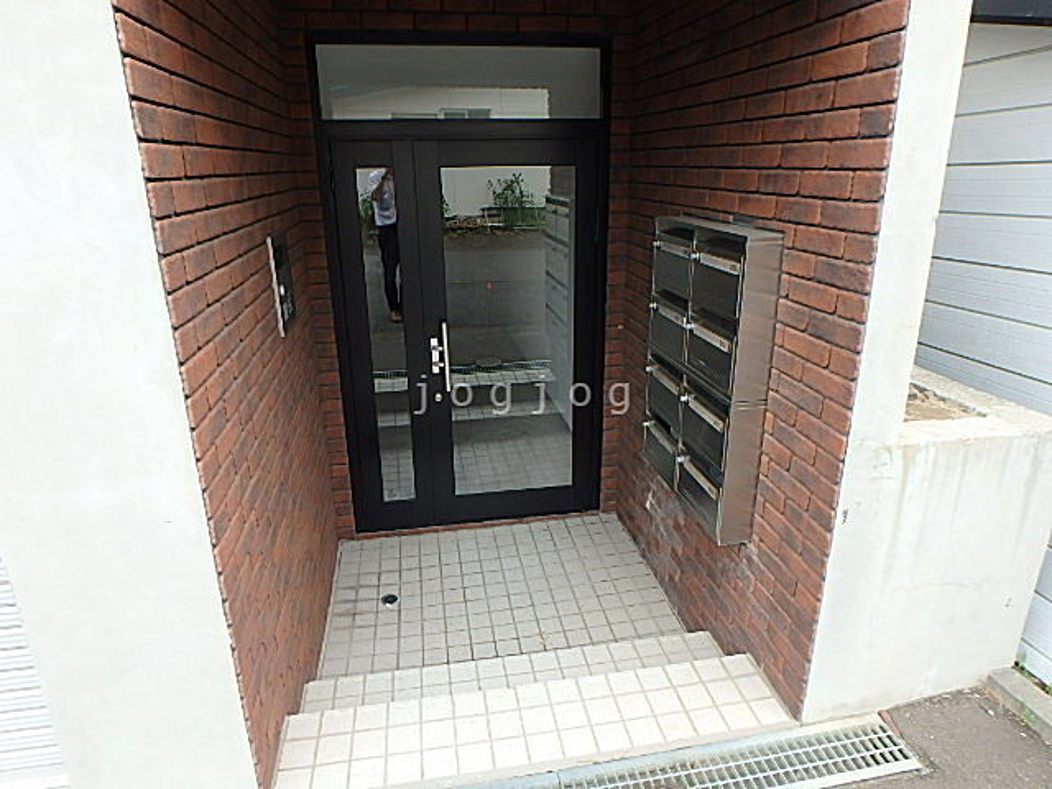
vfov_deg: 63.4
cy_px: 394
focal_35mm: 21
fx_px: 638
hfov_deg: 79.0
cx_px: 526
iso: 125
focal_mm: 3.7
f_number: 3.5
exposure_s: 1/100
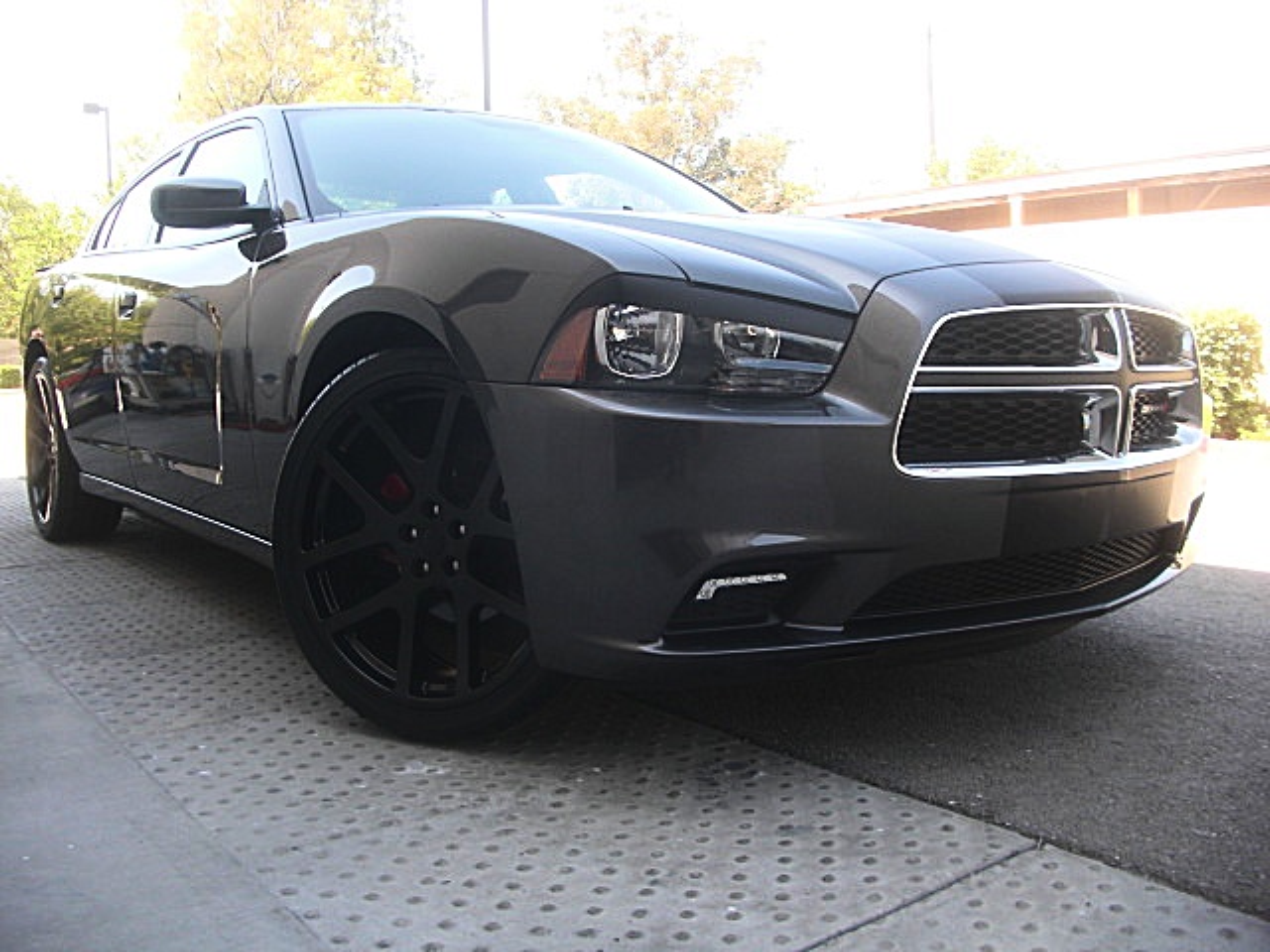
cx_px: 635
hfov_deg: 51.4
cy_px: 476
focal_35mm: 36
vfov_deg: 39.7
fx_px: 1321
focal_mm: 6.3
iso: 50
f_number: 2.8
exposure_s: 1/125
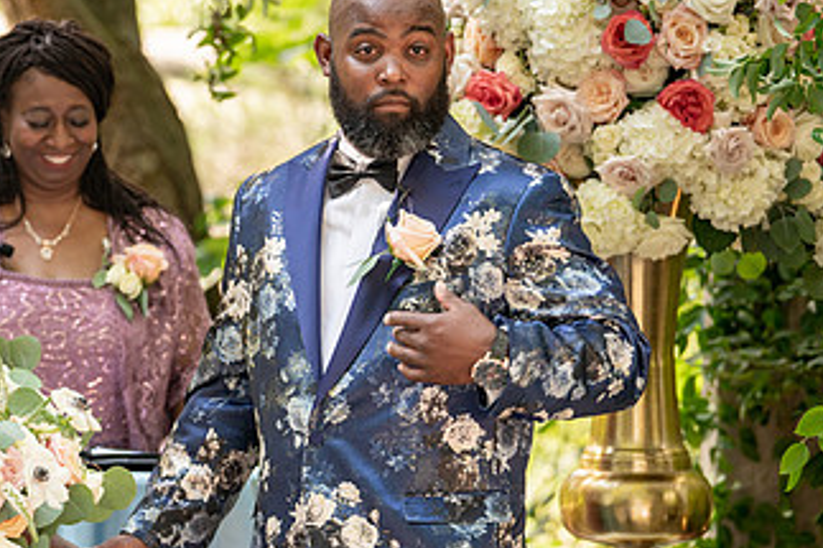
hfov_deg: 8.7
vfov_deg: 5.8
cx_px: 147
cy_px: 337
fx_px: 5392
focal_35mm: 236
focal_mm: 128
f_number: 4
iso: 400
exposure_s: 1/200
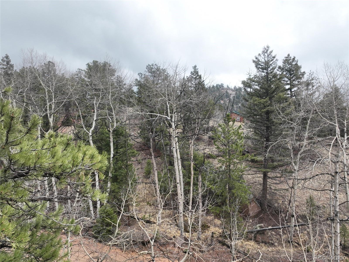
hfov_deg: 71.6
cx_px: 174
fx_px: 242
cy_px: 131
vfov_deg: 56.8
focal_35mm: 24
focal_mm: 12.29
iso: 180
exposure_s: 1/800
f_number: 2.8
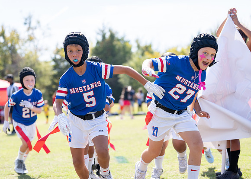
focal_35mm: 88
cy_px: 96
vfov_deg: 16.3
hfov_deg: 22.7
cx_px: 113
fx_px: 624
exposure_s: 1/1000
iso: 100
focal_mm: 70
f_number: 2.8
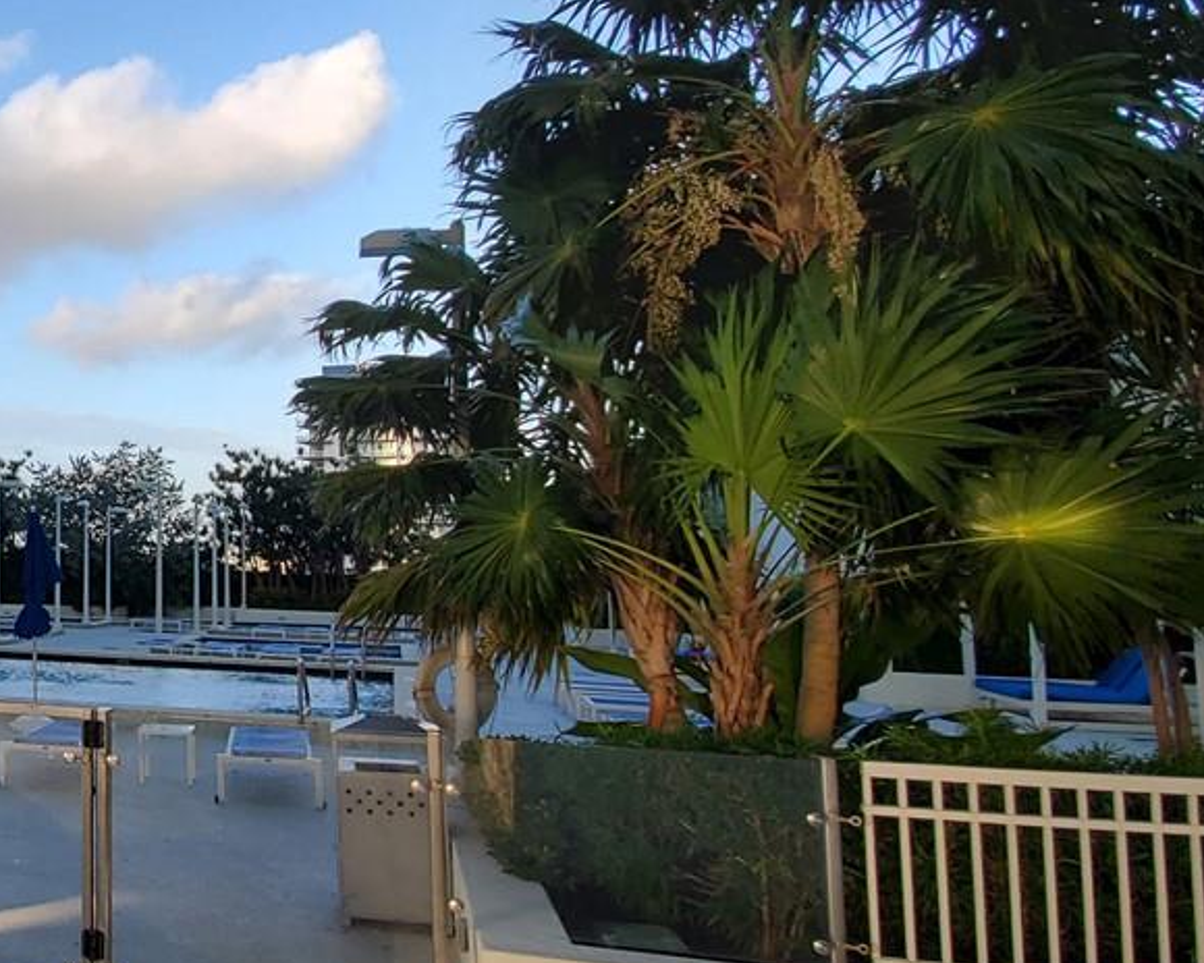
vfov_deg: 42.1
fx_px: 1247
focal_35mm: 35
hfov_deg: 38.8
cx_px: -220
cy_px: 411
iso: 50
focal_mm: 1.8
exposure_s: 1/334
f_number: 2.2
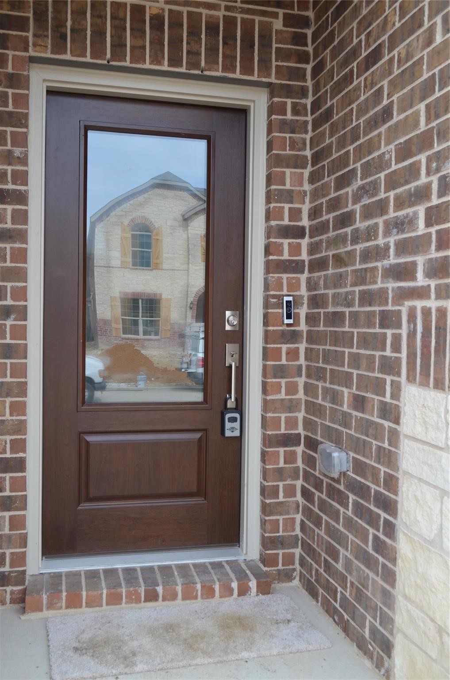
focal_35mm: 36
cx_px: 225
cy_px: 340
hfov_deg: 36.7
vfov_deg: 53.2
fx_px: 678
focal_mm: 24
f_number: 6.3
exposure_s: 1/160
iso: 200
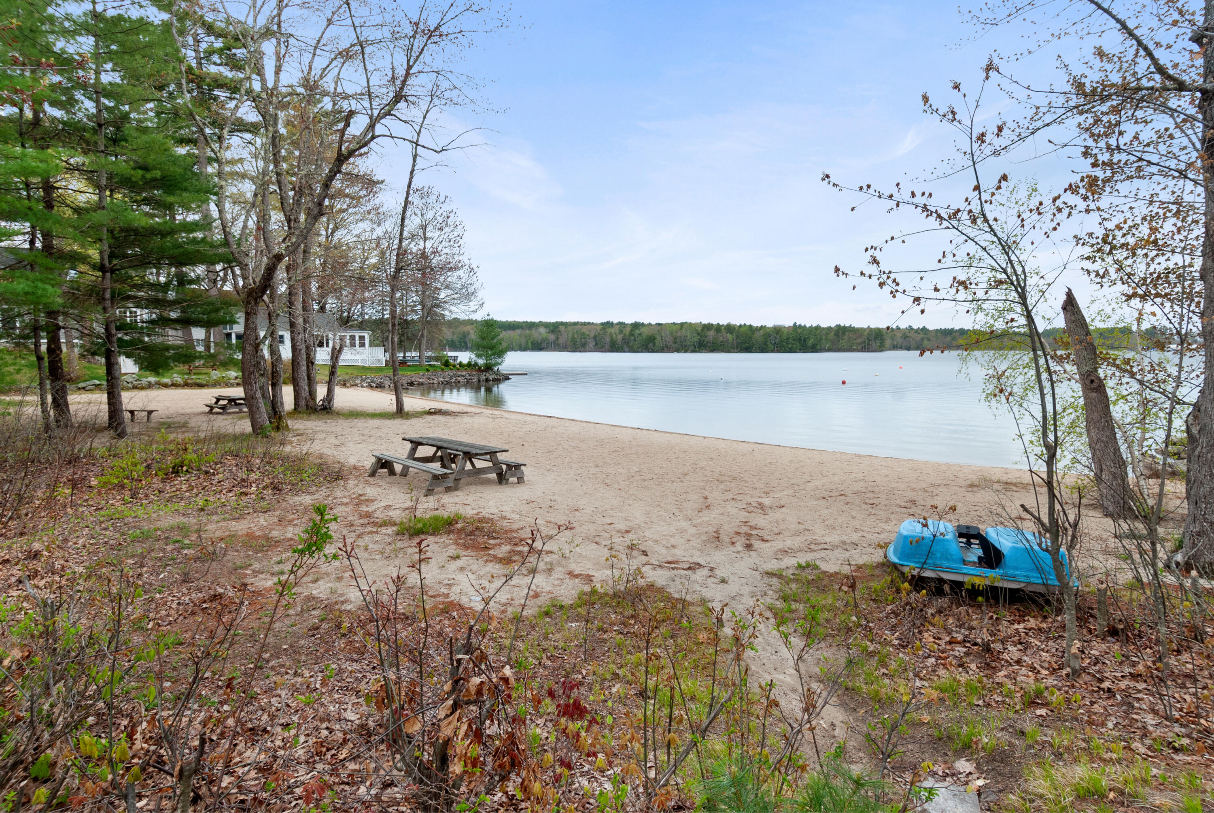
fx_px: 608
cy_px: 406
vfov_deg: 67.5
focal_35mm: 18
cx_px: 607
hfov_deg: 89.9
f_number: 10
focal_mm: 12
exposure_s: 1/45
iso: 200
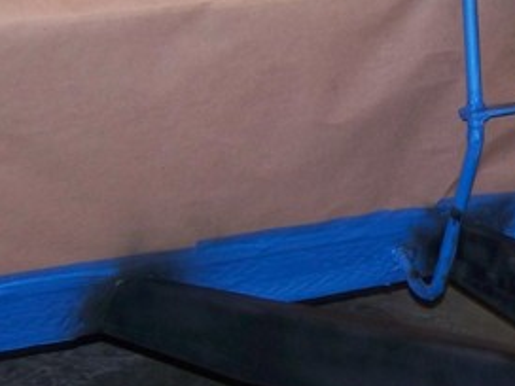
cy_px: 300
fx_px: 1875
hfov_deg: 15.2
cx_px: 600
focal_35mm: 126
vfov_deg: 11.7
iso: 200
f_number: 2.8
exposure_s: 1/30
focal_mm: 7.6
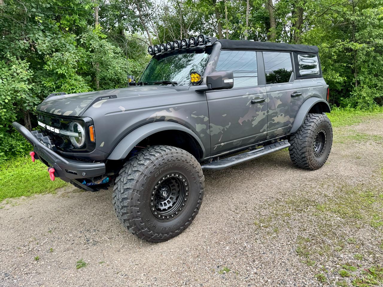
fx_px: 266
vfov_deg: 56.8
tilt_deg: -13.8
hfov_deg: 71.6
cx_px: 192
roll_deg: +0.3
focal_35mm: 24
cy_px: 144
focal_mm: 6.76
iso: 80
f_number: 1.78
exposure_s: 1/323
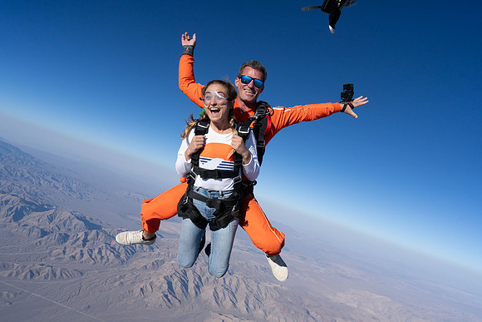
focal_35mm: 24
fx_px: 321
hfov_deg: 73.7
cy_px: 161
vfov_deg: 53.2
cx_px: 241
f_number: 11
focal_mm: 24
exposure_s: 1/2000
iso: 800
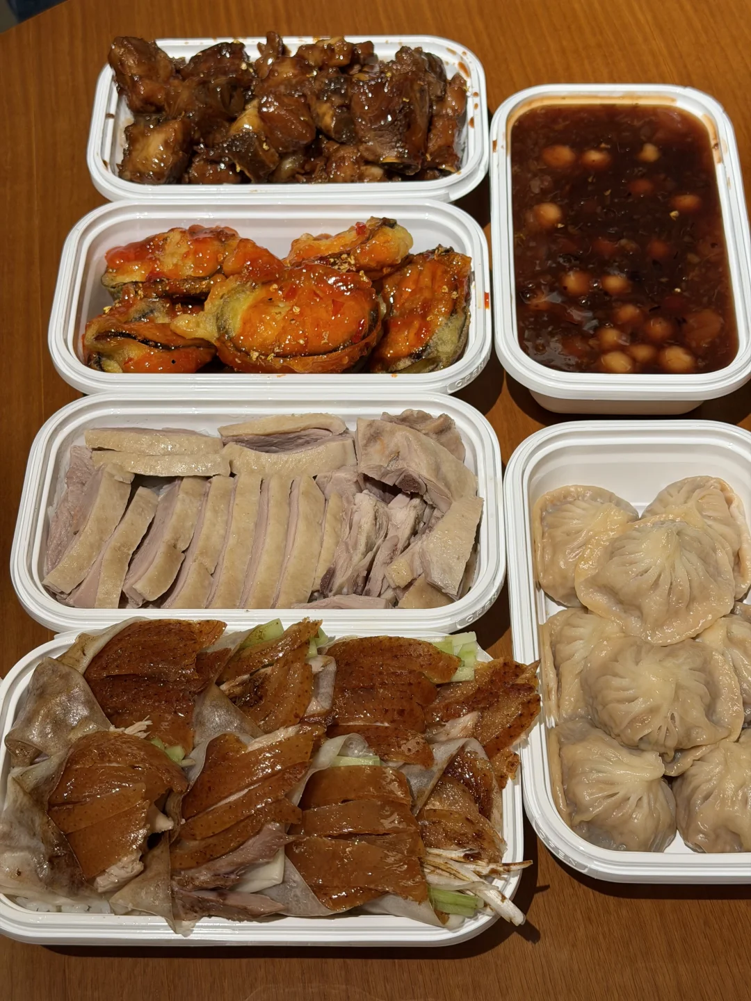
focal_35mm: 48
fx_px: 1388
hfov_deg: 30.3
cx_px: 376
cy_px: 500
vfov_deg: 39.7
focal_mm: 6.76
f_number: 1.78
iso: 64
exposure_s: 1/52
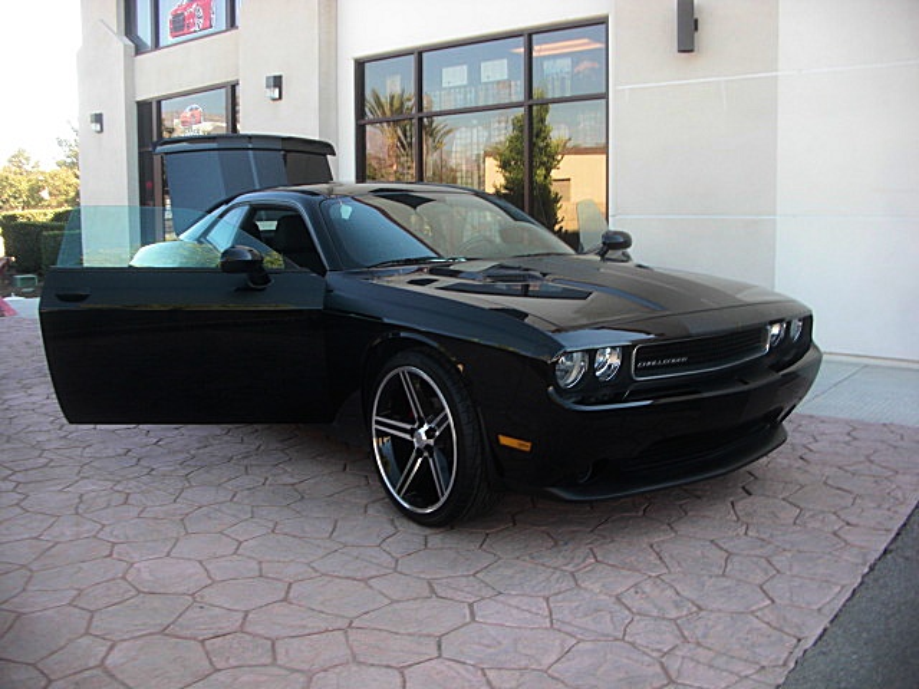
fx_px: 956
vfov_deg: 39.7
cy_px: 344
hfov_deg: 51.4
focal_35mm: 36
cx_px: 460
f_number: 2.8
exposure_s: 1/80
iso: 50
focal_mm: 6.3
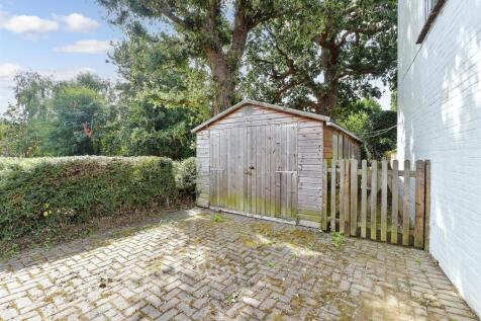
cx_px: 240
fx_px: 200
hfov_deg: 100.4
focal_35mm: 15
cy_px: 160
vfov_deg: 77.3
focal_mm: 10
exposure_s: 1/100
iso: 160
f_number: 8
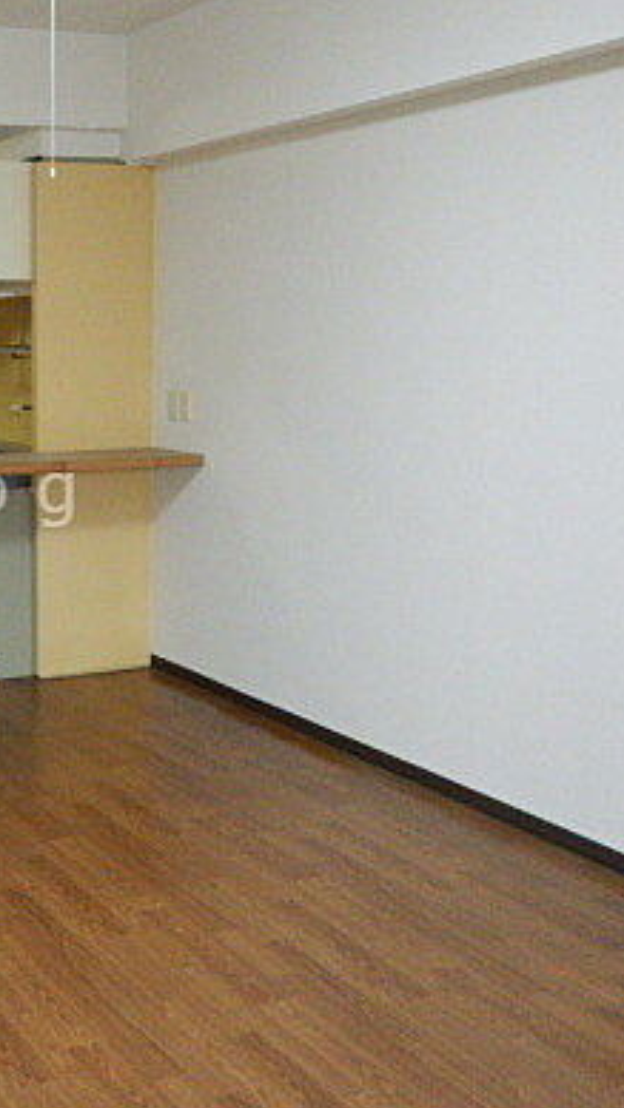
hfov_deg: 25.2
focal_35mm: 43
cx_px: -105
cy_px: 493
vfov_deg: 47.3
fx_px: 1264
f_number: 2.8
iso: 200
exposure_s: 1/10
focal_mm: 4.3
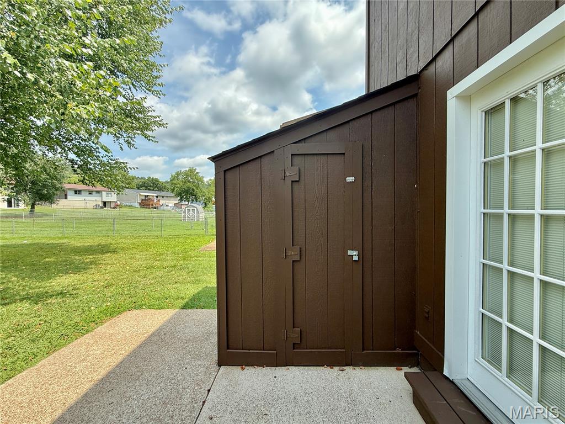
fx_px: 229
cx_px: 282
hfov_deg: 102.1
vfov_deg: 85.7
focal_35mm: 14
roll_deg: +0.0
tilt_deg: -0.1
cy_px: 212
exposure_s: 1/607
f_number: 2.2
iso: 64
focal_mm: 2.22
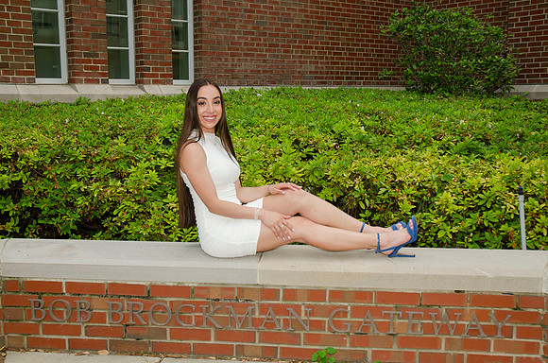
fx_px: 661
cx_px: 274
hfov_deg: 45.0
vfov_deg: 30.7
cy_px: 182
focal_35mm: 44
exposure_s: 1/250
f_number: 6.3
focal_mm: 29
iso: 100
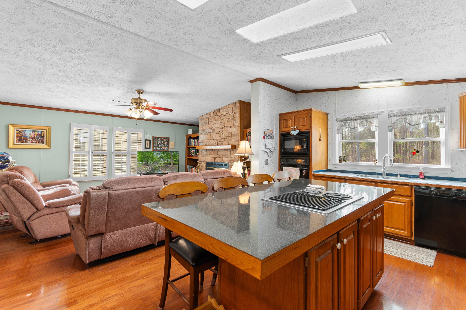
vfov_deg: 73.7
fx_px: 207
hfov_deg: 96.6
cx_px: 245
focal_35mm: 16
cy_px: 150
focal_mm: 10
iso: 100
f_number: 4.5
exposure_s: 1/2
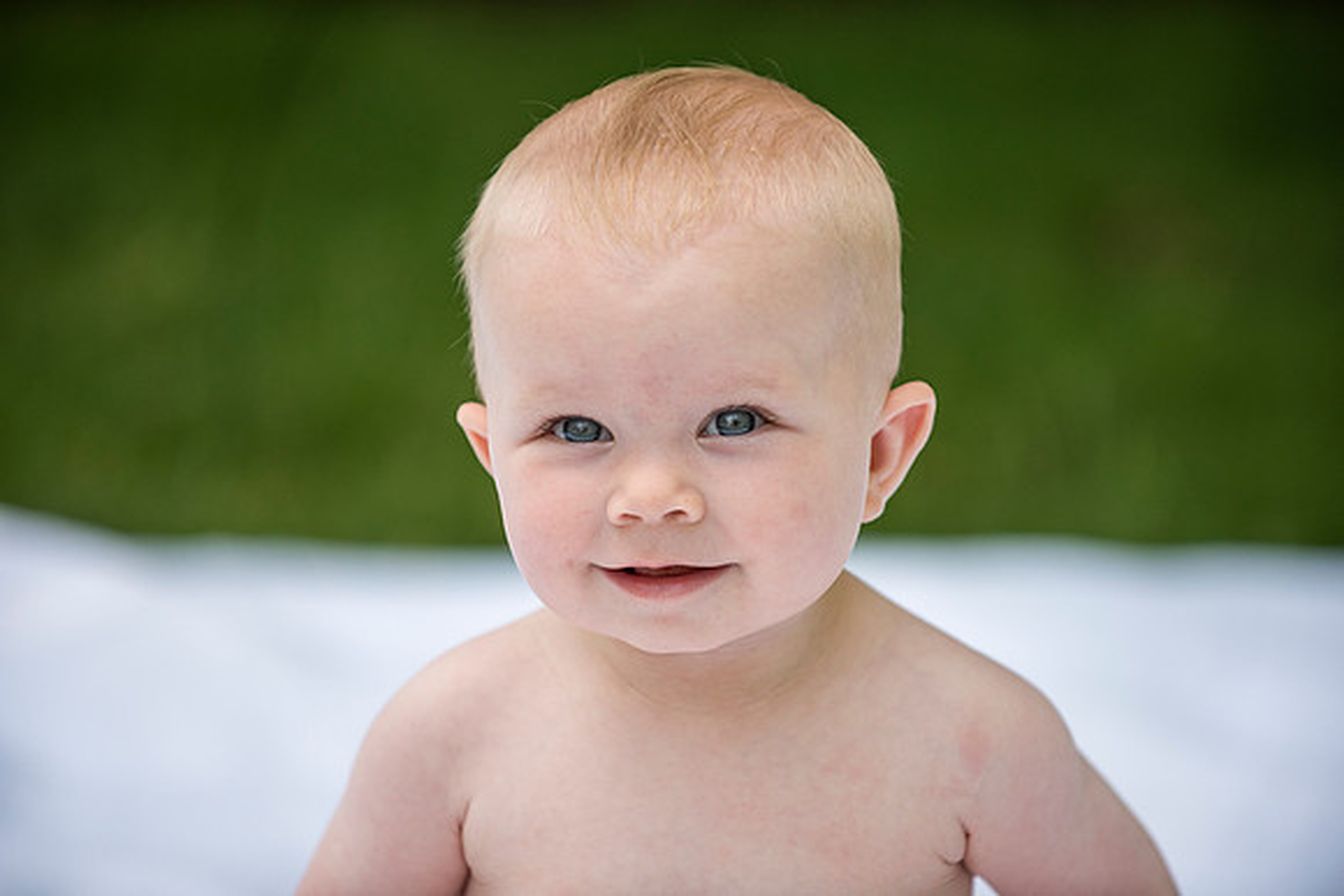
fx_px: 7468
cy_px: 448
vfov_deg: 6.9
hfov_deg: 10.3
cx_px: 672
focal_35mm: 200
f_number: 3.5
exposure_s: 1/1000
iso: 400
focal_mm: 200
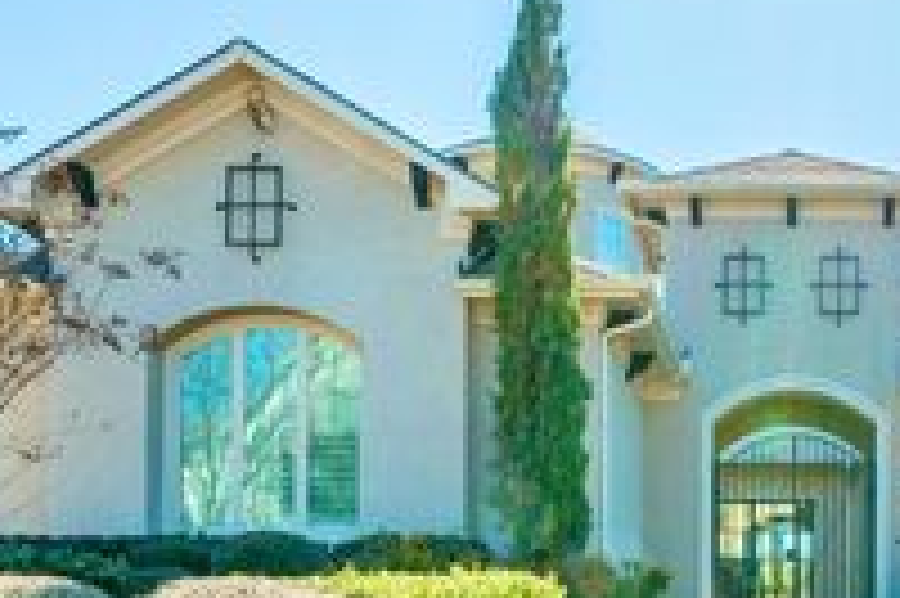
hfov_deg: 50.1
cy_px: 537
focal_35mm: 35
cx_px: 760
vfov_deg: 35.6
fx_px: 874
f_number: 11
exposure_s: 1/1250
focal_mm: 14
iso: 320
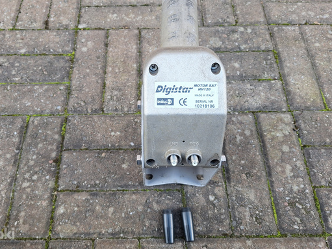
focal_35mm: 27
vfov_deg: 51.2
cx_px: 145
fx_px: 259
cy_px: 110
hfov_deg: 65.1
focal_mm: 5.54
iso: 64
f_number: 1.8
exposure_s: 1/100
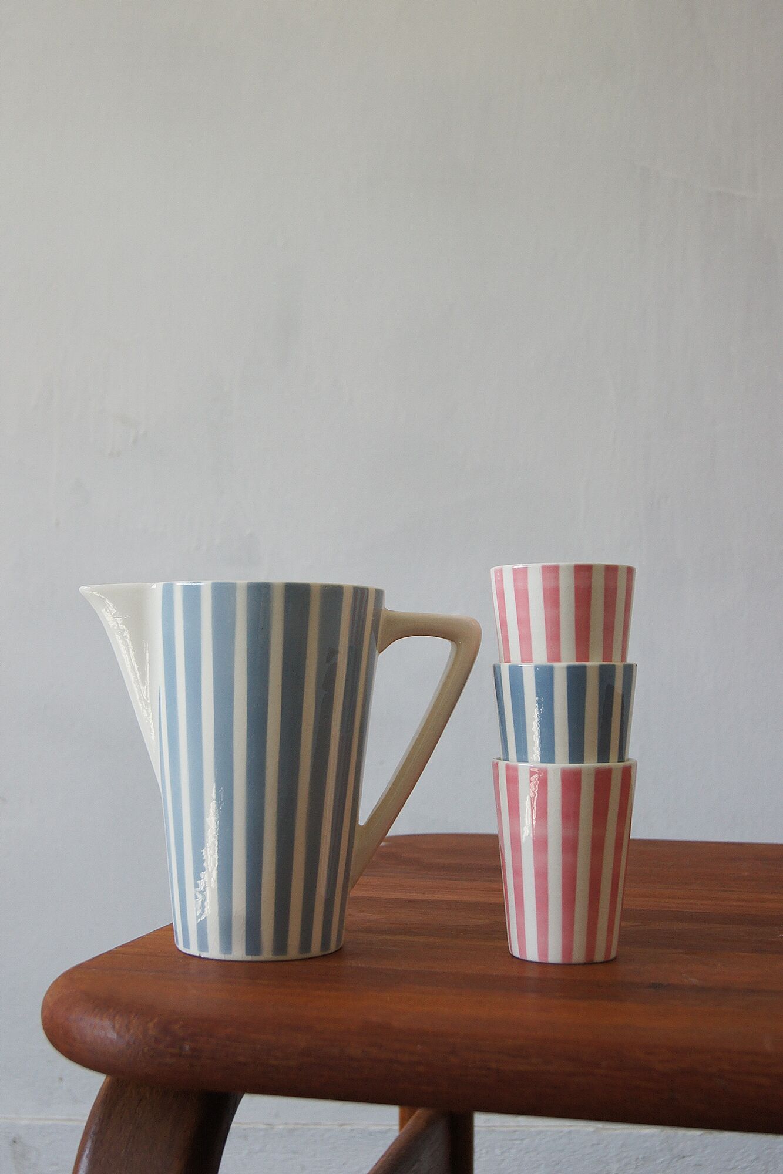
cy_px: 587
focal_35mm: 42
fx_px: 1370
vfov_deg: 46.4
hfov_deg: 31.9
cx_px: 392
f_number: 5.6
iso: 400
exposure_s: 1/100
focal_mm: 28
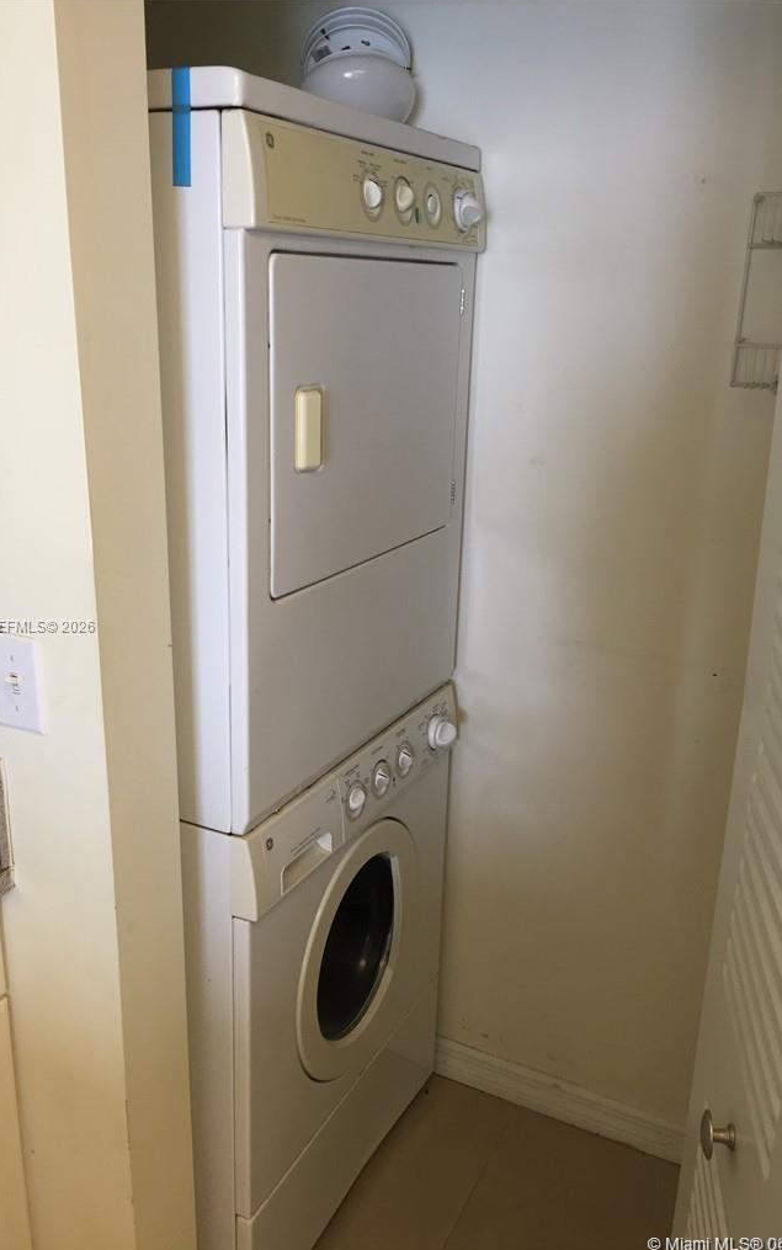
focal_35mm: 31
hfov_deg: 40.6
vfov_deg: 61.2
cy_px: 627
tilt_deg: -18.1
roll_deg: -1.4
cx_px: 369
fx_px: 1056
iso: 64
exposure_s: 1/30
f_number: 2.2
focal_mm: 4.15
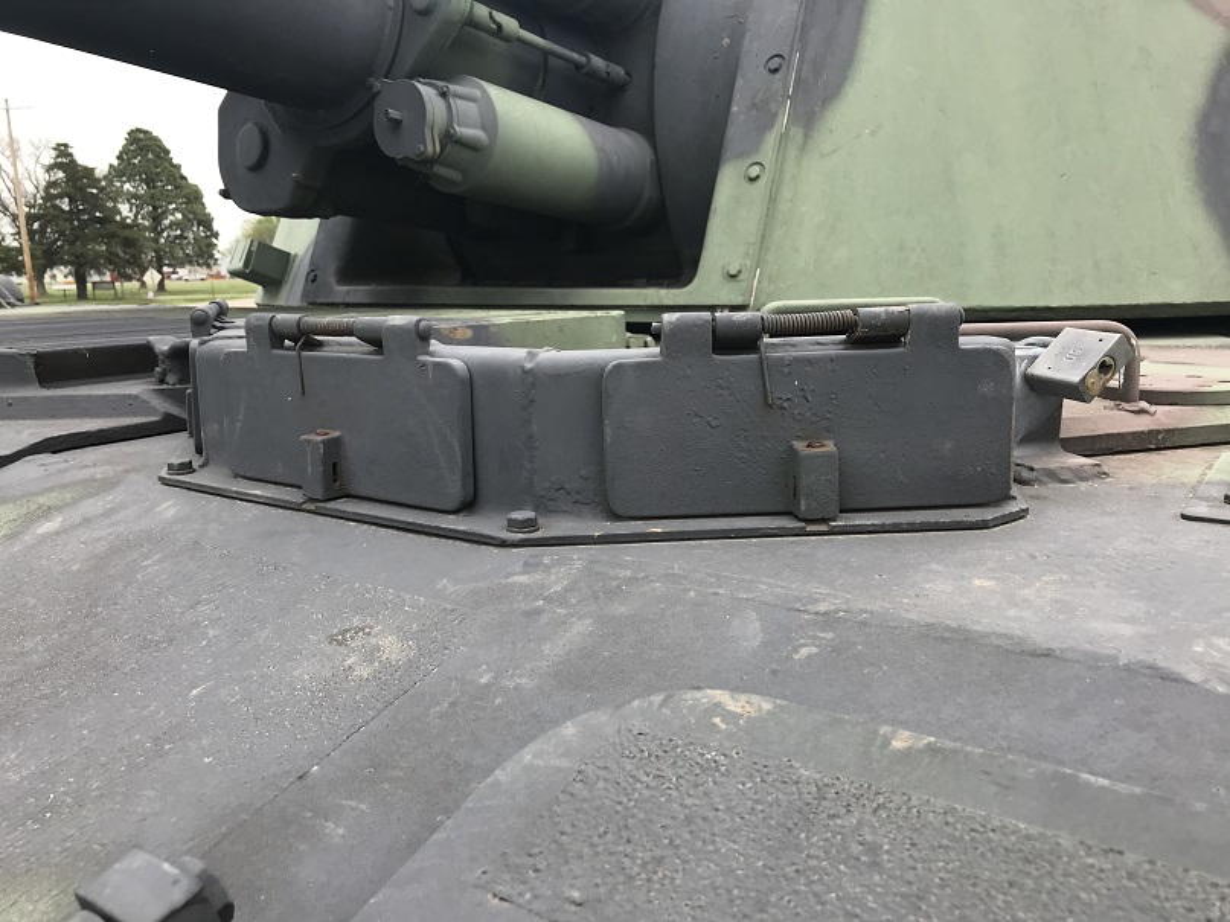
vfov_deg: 49.7
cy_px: 461
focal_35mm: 28
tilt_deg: -10.5
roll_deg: +1.3
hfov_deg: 63.5
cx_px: 615
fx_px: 995
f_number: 1.8
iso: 20
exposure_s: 1/567
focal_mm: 3.99
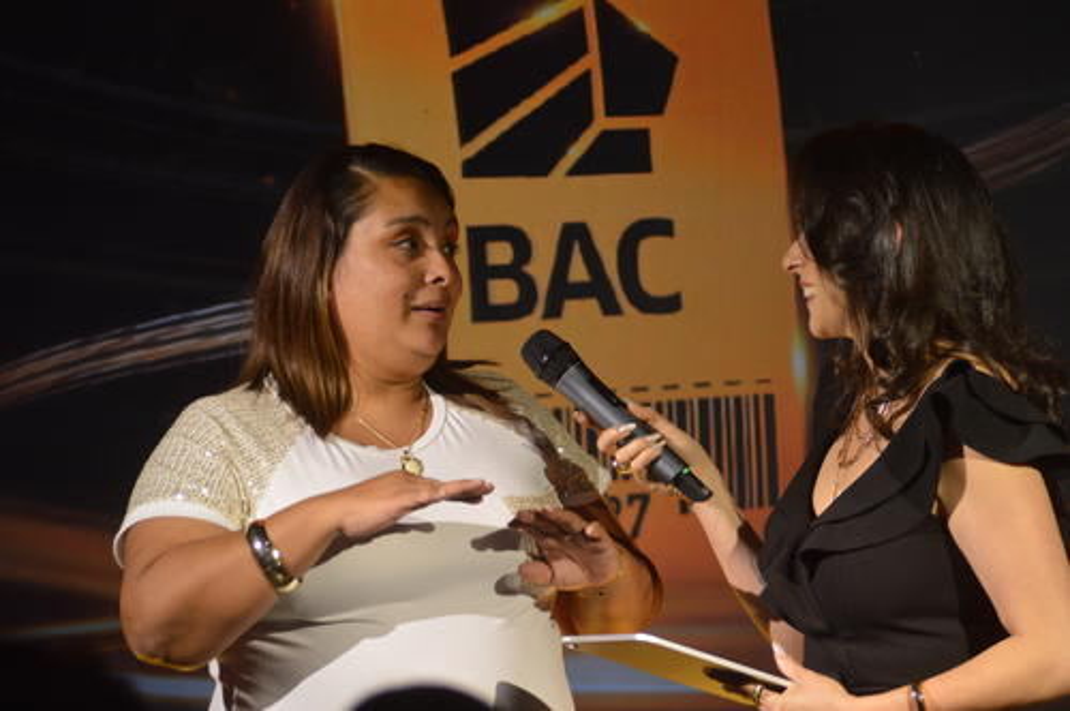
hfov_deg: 7.2
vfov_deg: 4.8
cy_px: 356
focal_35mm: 285
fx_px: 8460
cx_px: 535
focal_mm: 190
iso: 400
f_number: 5
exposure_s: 1/100
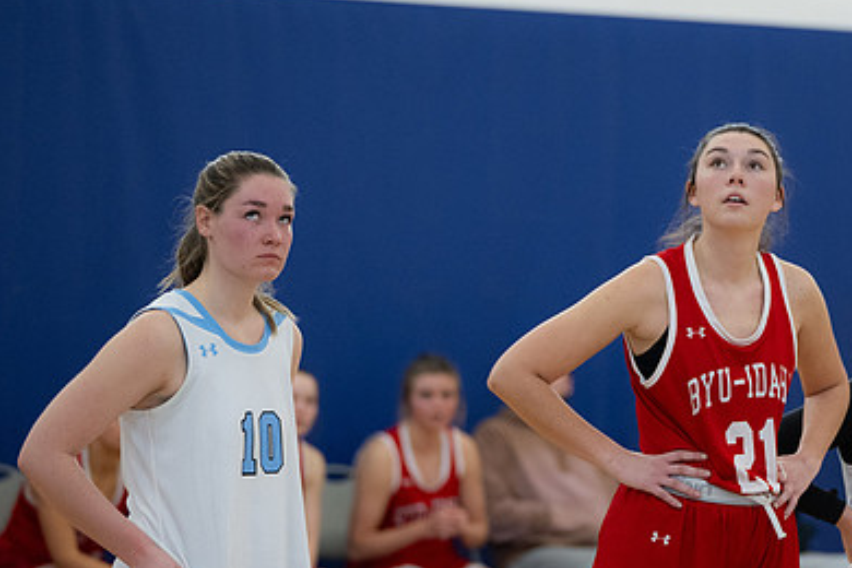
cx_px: 637
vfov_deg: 5.9
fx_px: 5490
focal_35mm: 232
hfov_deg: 8.9
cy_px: 355
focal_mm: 130
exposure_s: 1/500
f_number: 2.8
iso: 2000
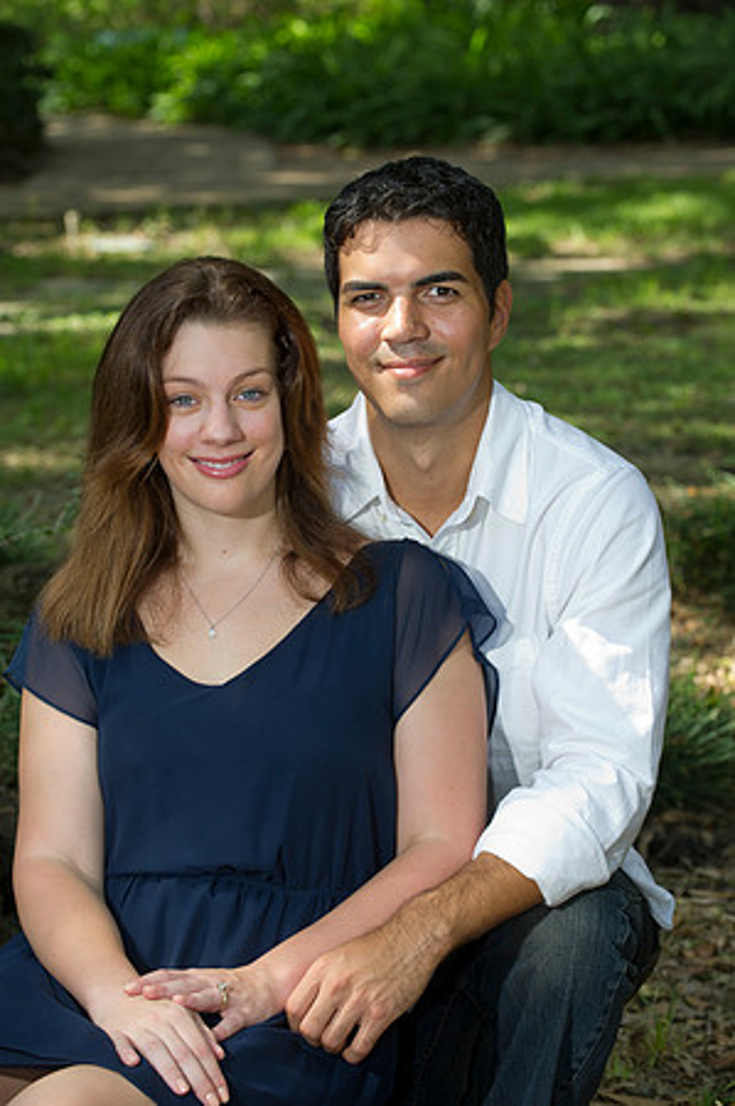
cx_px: 368
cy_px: 553
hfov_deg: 13.0
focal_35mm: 105
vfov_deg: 19.5
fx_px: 3223
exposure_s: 1/80
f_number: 5.6
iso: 250
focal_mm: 105
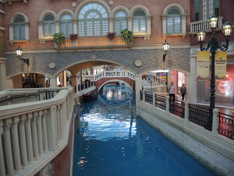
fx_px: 189
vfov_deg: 49.7
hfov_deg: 63.4
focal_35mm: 28
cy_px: 88
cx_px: 117
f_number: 2
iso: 200
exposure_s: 1/30
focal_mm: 6
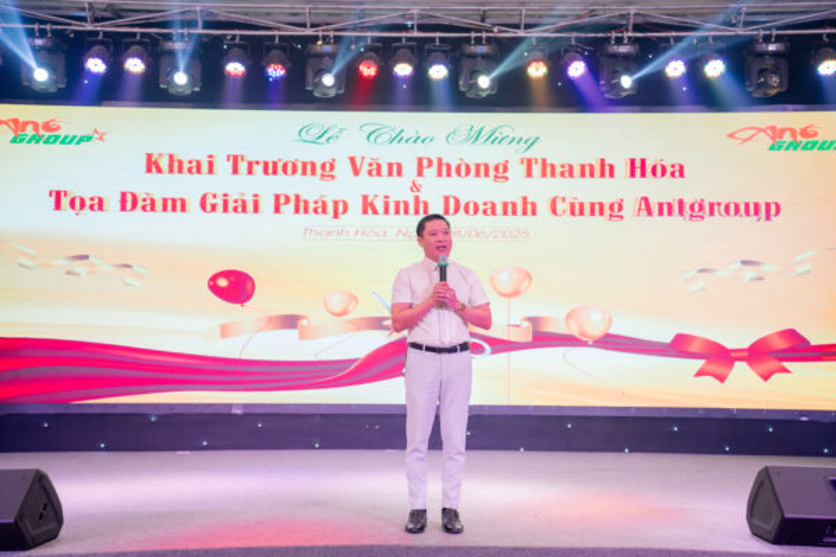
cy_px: 278
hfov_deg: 45.4
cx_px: 418
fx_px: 998
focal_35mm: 43
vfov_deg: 31.2
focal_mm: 43
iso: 800
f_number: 3.2
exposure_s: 1/200
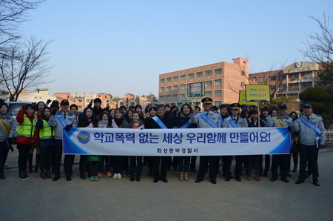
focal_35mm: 30
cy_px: 110
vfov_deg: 43.4
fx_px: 277
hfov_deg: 62.0
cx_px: 166
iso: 100
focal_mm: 20
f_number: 6.3
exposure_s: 1/160
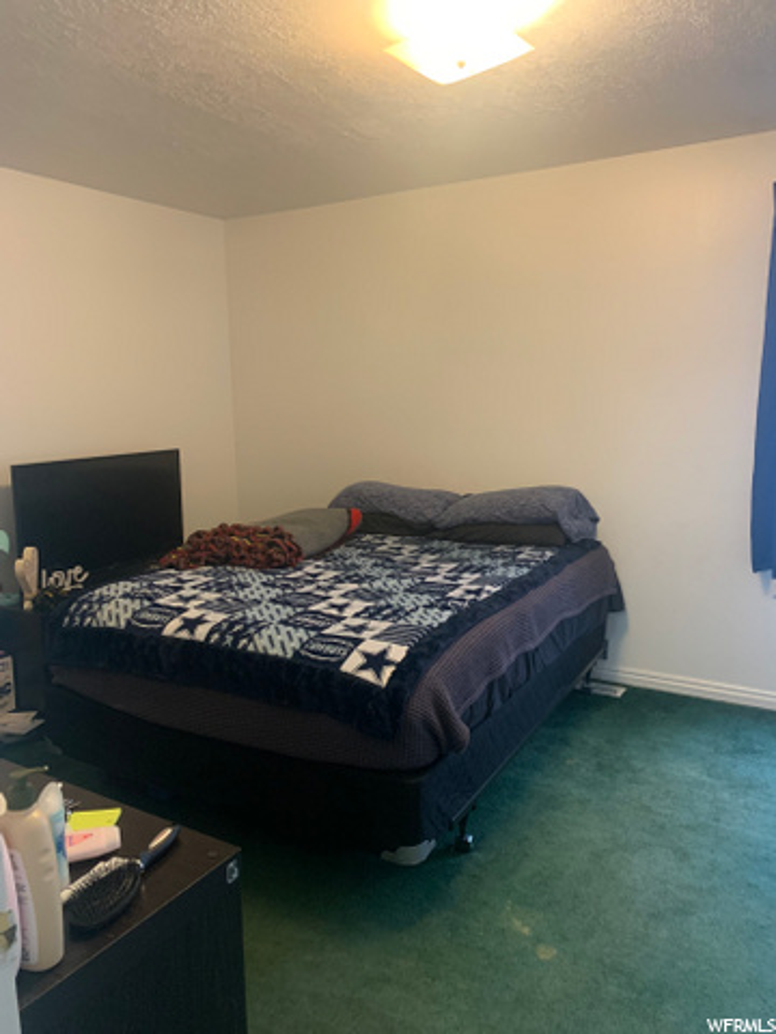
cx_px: 388
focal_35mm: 26
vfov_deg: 67.3
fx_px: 777
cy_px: 517
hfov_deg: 53.1
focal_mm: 4.25
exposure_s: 1/40
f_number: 1.8
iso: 320
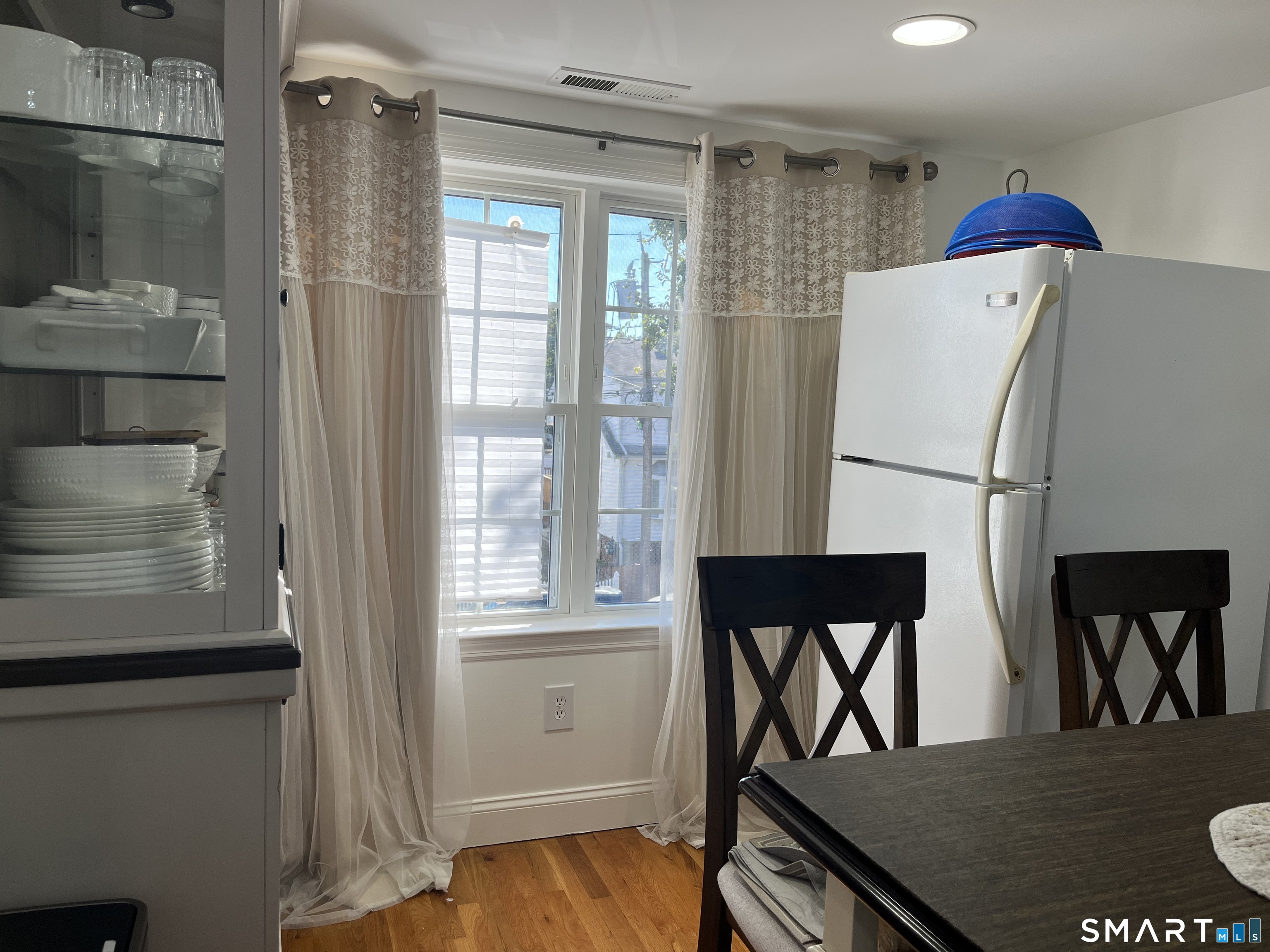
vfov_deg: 53.1
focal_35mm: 26
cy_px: 476
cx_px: 635
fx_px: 954
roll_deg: -2.0
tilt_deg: -6.1
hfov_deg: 67.3
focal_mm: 5.1
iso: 50
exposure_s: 1/363
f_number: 1.6
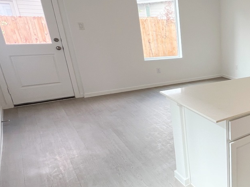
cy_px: 105
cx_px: 266
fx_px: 217
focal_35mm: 30
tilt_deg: -20.3
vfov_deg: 46.7
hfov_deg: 46.7
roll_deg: -2.9
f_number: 1.8
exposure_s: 1/120
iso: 50
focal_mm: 1.57
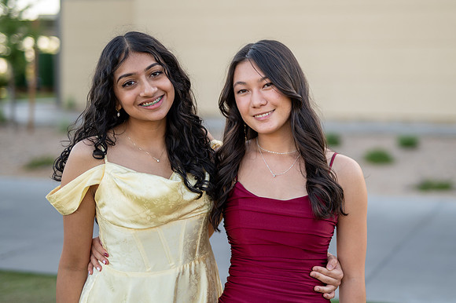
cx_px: 273
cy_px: 122
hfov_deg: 33.4
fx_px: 758
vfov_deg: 22.6
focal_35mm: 60
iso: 100
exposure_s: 1/640
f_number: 1.4
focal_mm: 50
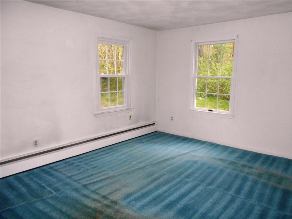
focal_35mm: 26
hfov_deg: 67.3
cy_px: 110
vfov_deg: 53.1
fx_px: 219
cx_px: 146
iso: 280
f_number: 3.2
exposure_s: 1/25
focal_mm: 4.6
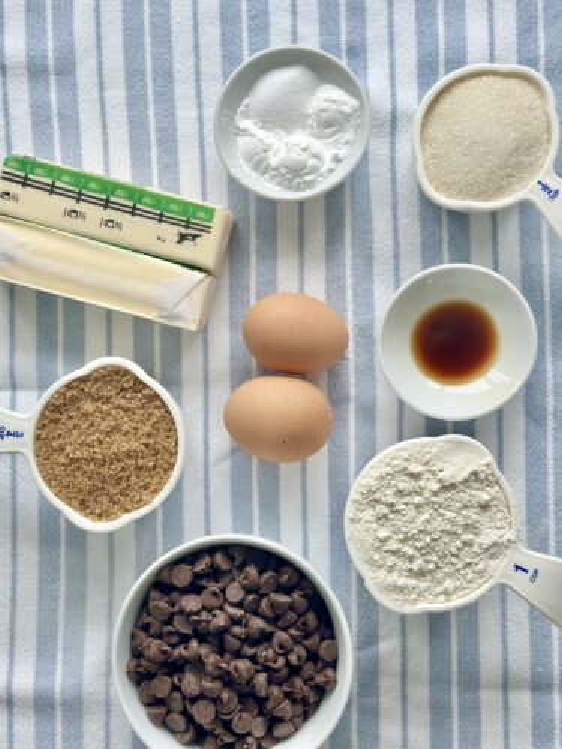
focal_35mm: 48
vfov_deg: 39.7
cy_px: 374
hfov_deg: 30.3
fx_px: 1039
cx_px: 281
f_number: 1.78
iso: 80
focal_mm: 6.86
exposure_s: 1/120
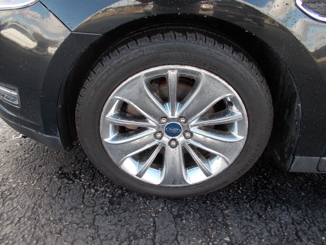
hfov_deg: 67.3
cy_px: 122
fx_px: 245
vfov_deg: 53.1
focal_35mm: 26
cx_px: 163
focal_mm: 4.6
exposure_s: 1/60
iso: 80
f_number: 3.2
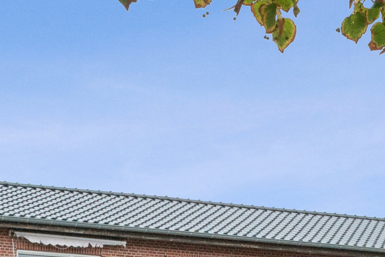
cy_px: 525
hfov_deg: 12.2
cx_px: 190
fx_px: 1808
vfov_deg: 7.7
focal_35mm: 169
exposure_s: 1/500
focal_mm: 27
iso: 400
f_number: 10
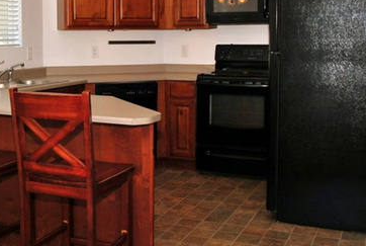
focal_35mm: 53
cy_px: 74
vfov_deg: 25.4
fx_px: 540
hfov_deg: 37.0
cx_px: 115
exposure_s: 1/160
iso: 200
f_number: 5
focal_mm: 20
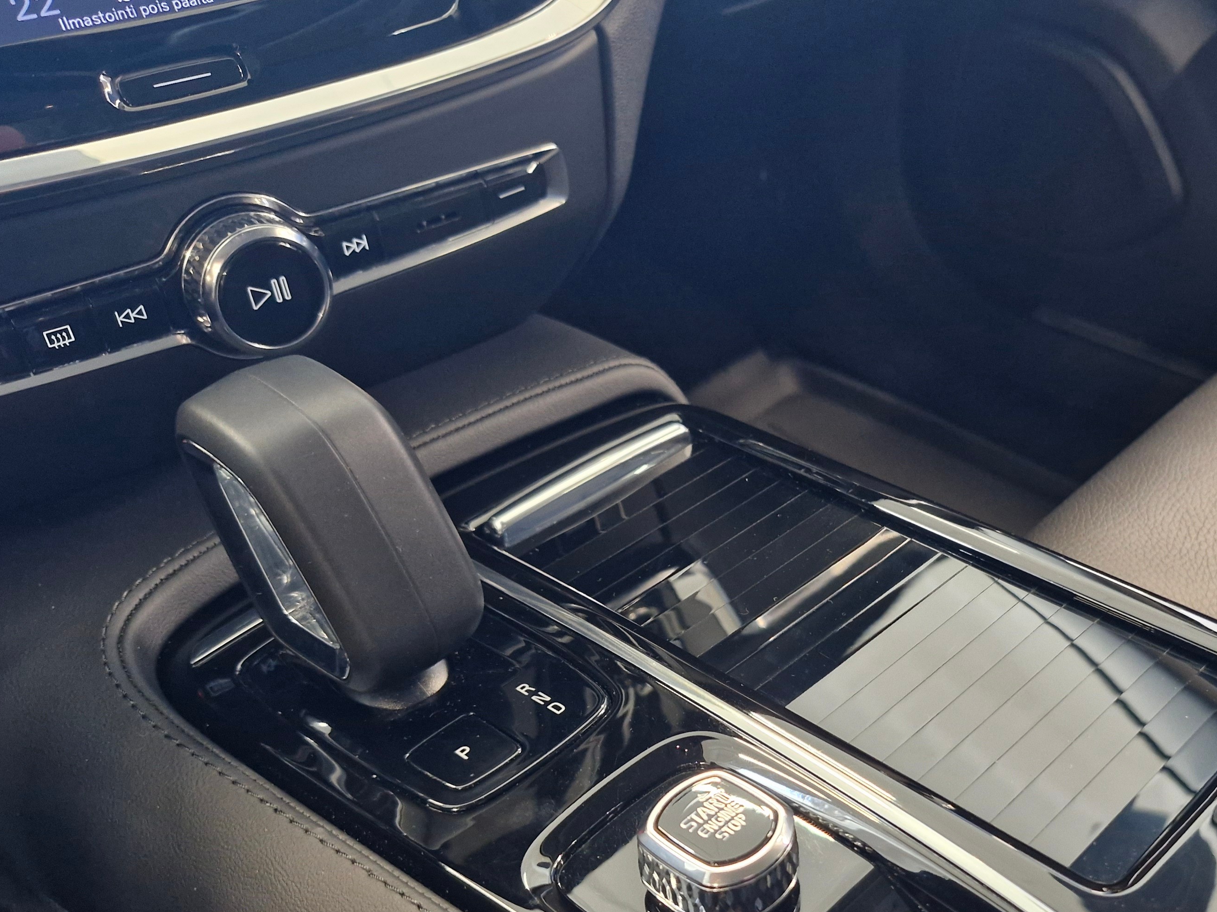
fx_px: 1230
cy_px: 650
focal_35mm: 35
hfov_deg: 51.1
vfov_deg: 39.9
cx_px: 863
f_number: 1.8
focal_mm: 5.54
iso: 500
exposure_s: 1/33
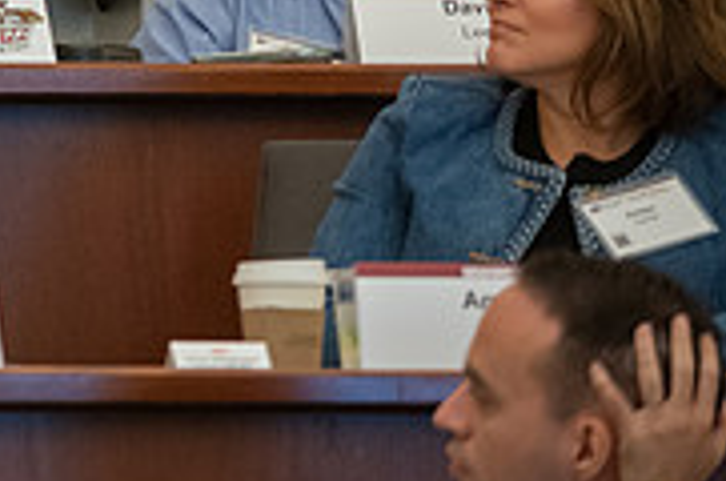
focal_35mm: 642
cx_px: -389
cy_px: -204
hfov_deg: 3.2
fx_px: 12924
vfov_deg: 2.1
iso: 2000
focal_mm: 200
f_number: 2.8
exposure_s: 1/160
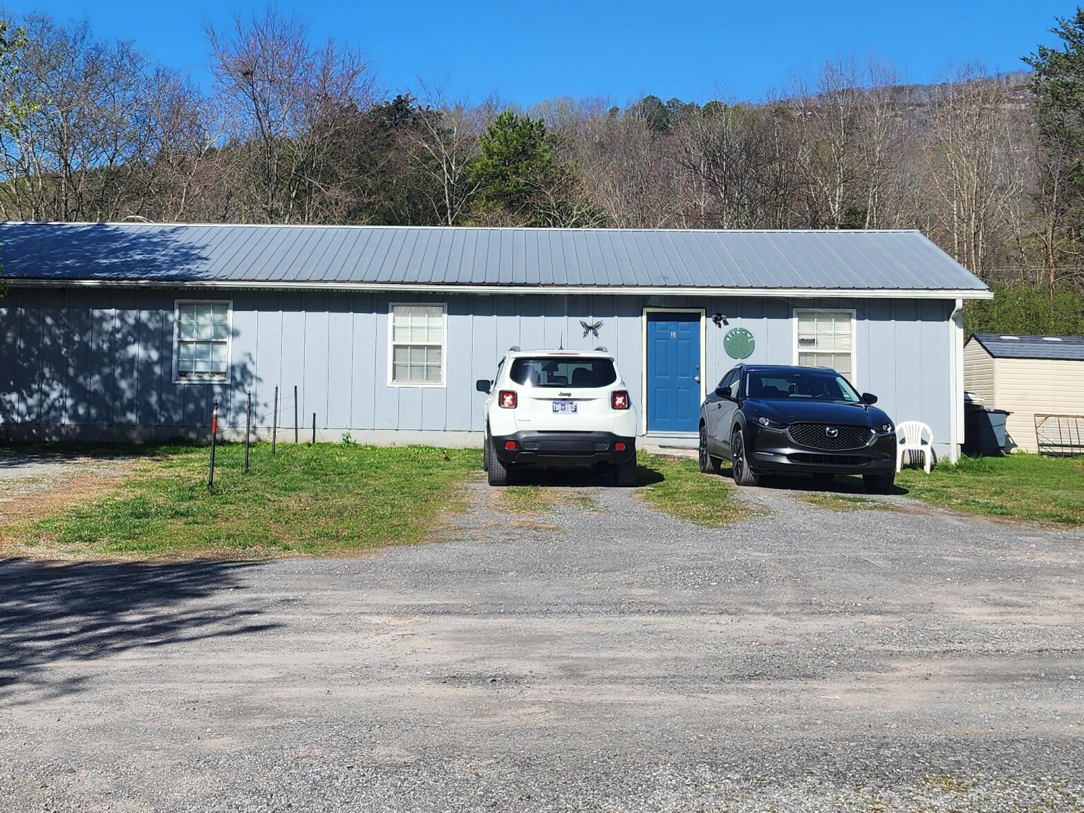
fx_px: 1378
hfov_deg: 42.8
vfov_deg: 32.8
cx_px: 440
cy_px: 324
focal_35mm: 44
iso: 12
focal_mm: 6.4
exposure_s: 1/1160
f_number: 1.8
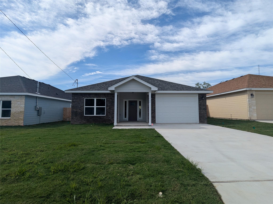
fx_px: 126
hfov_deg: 94.5
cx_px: 136
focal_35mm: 16
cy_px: 102
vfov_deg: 78.1
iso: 48
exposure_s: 1/1976
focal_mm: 2.35
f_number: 2.2
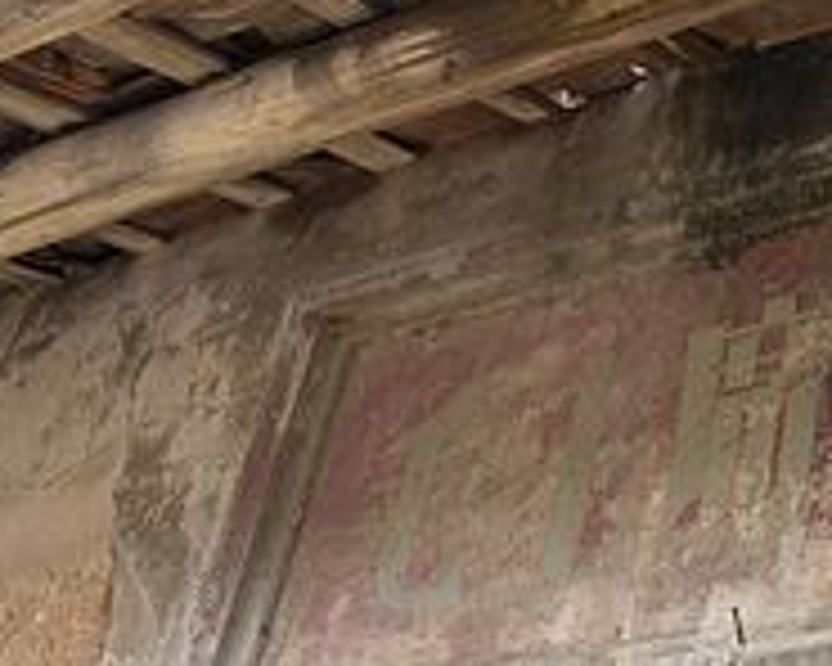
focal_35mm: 80
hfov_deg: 23.3
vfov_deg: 18.9
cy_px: 558
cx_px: 724
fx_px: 1970
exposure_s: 1/240
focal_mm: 8
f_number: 2.8
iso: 100
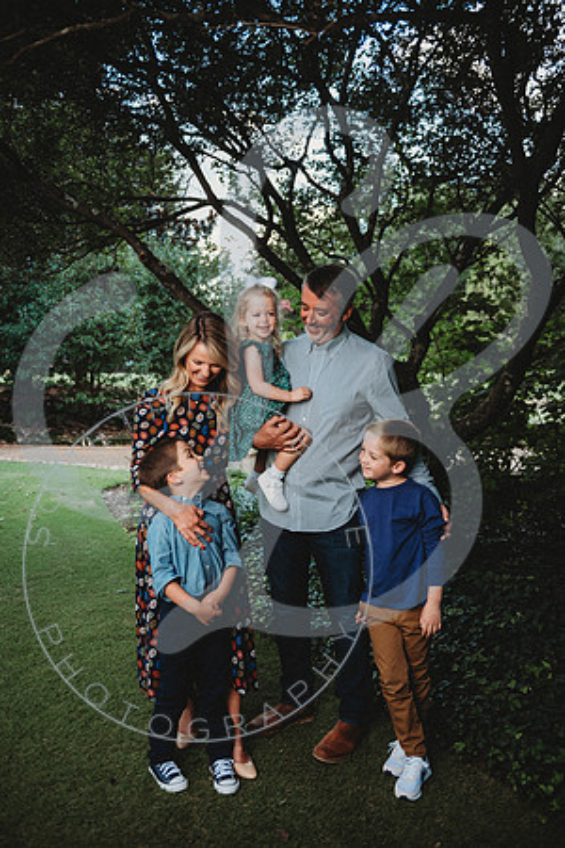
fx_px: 753
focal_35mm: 32
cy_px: 424
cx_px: 282
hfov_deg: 41.1
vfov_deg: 58.7
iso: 200
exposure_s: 1/200
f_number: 2.8
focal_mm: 32
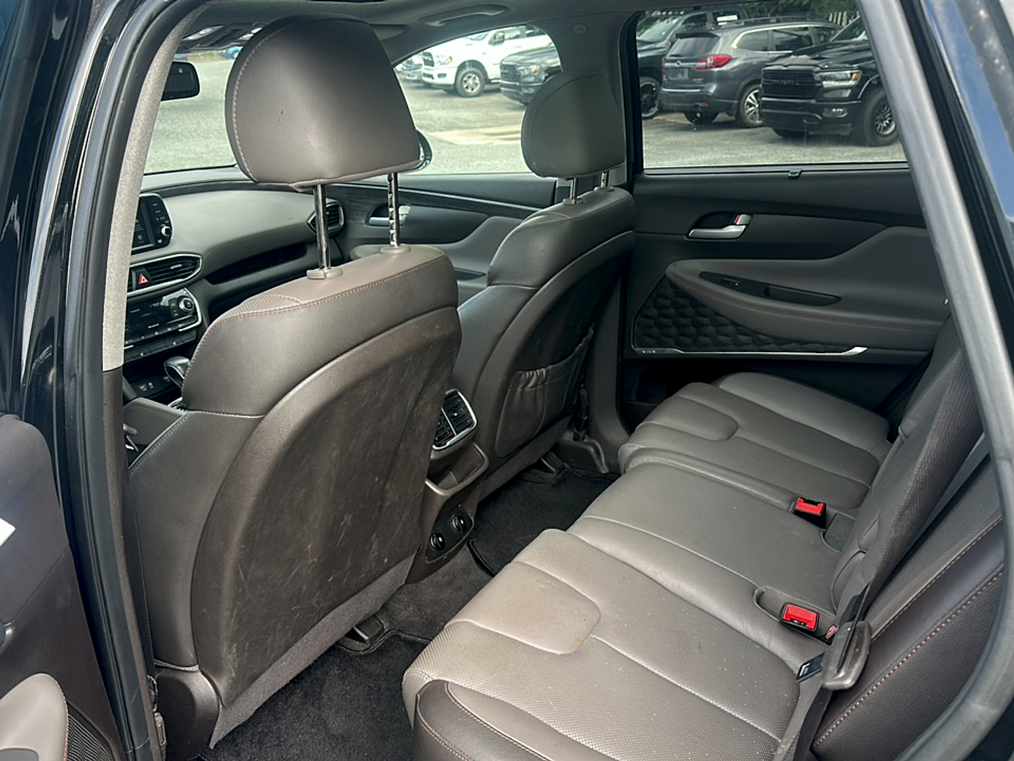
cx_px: 507
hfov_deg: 69.4
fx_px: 732
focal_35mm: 25
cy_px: 380
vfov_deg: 54.9
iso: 100
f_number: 1.78
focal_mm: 6.86
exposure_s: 1/328
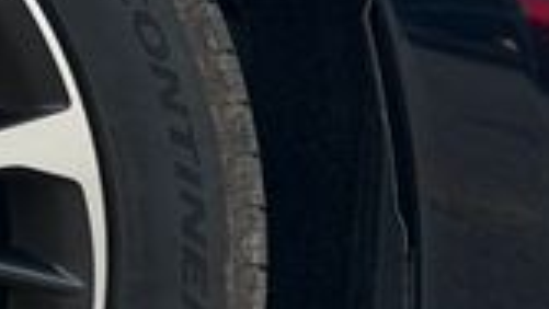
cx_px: -273
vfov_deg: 6.0
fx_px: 2926
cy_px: 184
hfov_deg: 10.4
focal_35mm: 201
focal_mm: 6.76
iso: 64
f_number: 1.78
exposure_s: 1/418
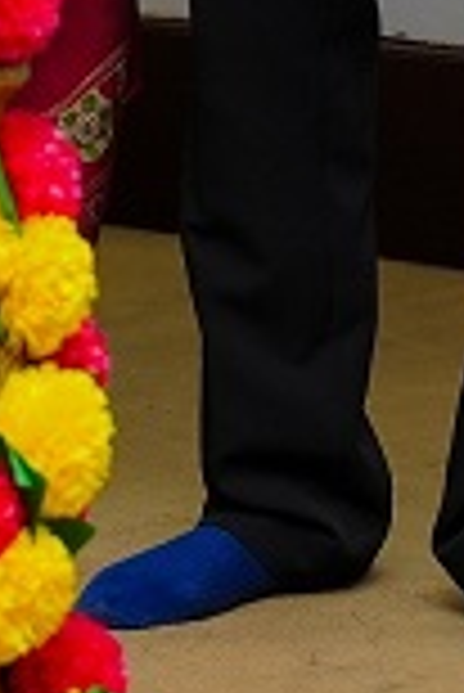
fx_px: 4919
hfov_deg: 5.4
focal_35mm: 255
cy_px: -668
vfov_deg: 7.7
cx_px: 230
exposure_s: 1/100
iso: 320
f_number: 4
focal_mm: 28
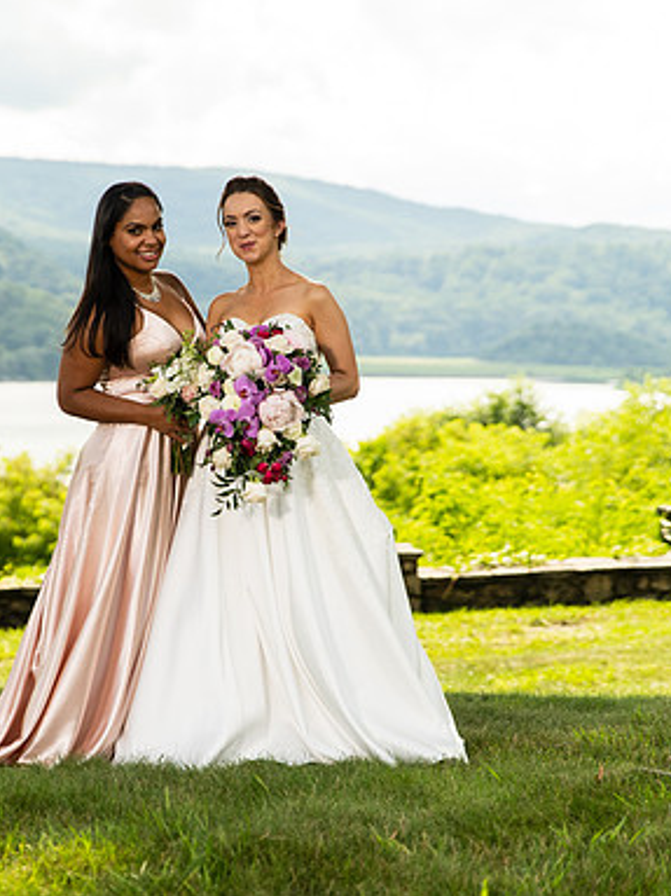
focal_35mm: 102
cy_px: 446
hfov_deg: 14.5
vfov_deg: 19.3
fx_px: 2638
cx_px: 241
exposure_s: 1/4000
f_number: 2.8
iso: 1000
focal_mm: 70
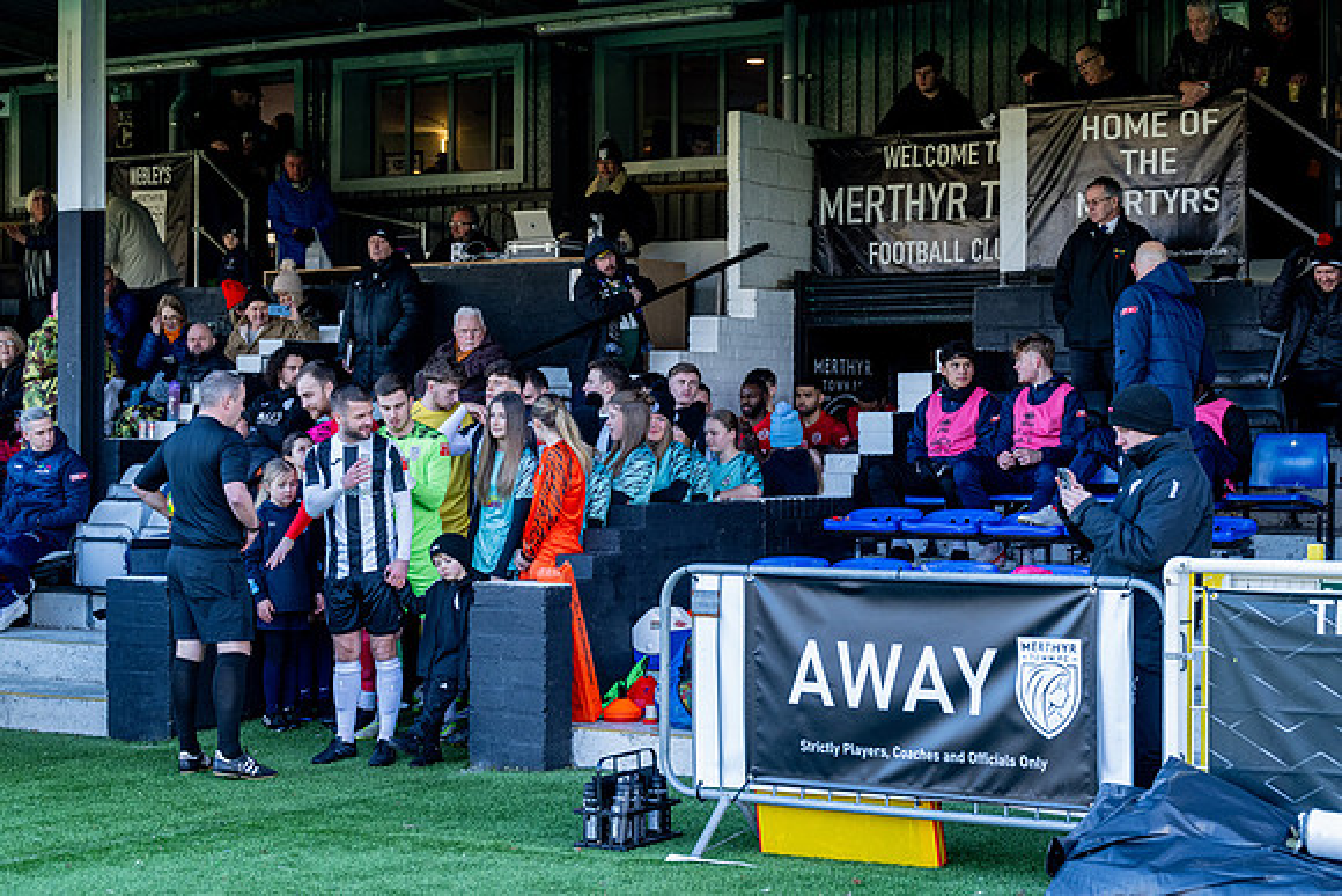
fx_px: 2834
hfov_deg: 26.6
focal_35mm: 76
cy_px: 448
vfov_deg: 18.0
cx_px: 671
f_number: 5
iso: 1000
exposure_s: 1/250
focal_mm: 76
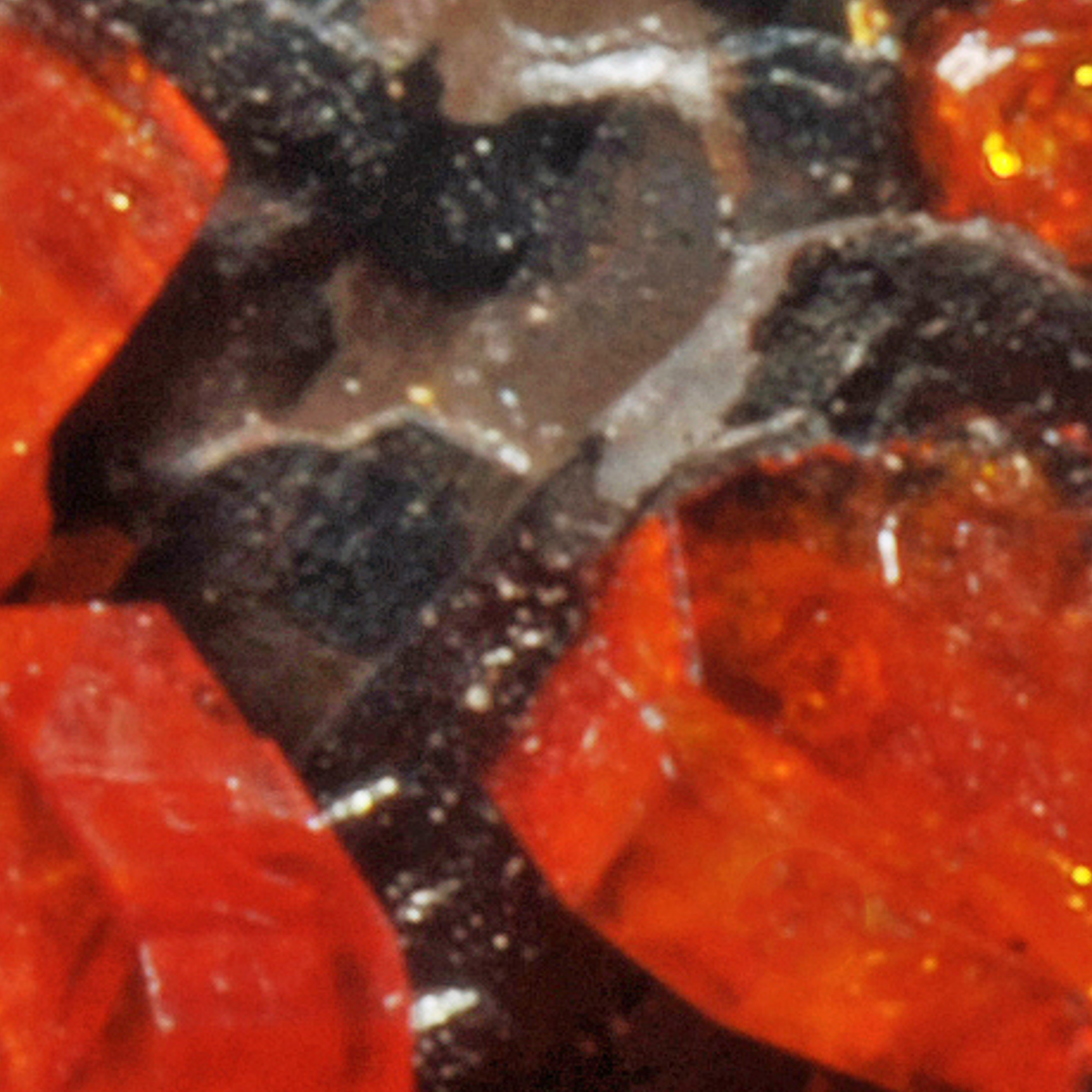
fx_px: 25412
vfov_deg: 2.5
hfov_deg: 2.5
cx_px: 1192
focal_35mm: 712
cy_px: 1735
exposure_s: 1/60
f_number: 40
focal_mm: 60
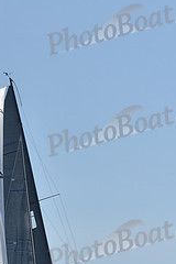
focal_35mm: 169
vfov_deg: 12.1
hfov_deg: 8.1
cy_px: 201
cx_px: -9
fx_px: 1239
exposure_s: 1/1250
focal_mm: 70
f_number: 6.3
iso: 250
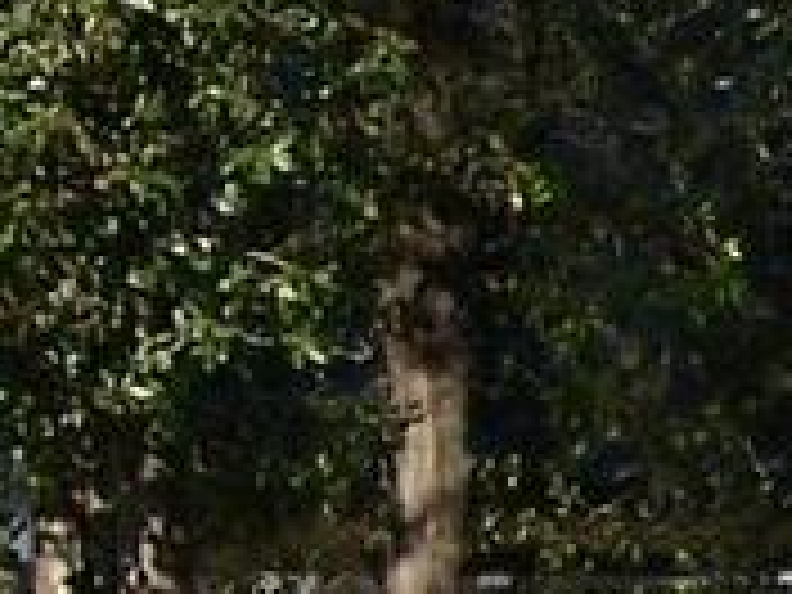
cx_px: 1944
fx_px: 7001
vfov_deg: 4.8
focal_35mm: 306
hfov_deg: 6.2
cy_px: 616
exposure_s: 1/350
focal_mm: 7
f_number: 5.6
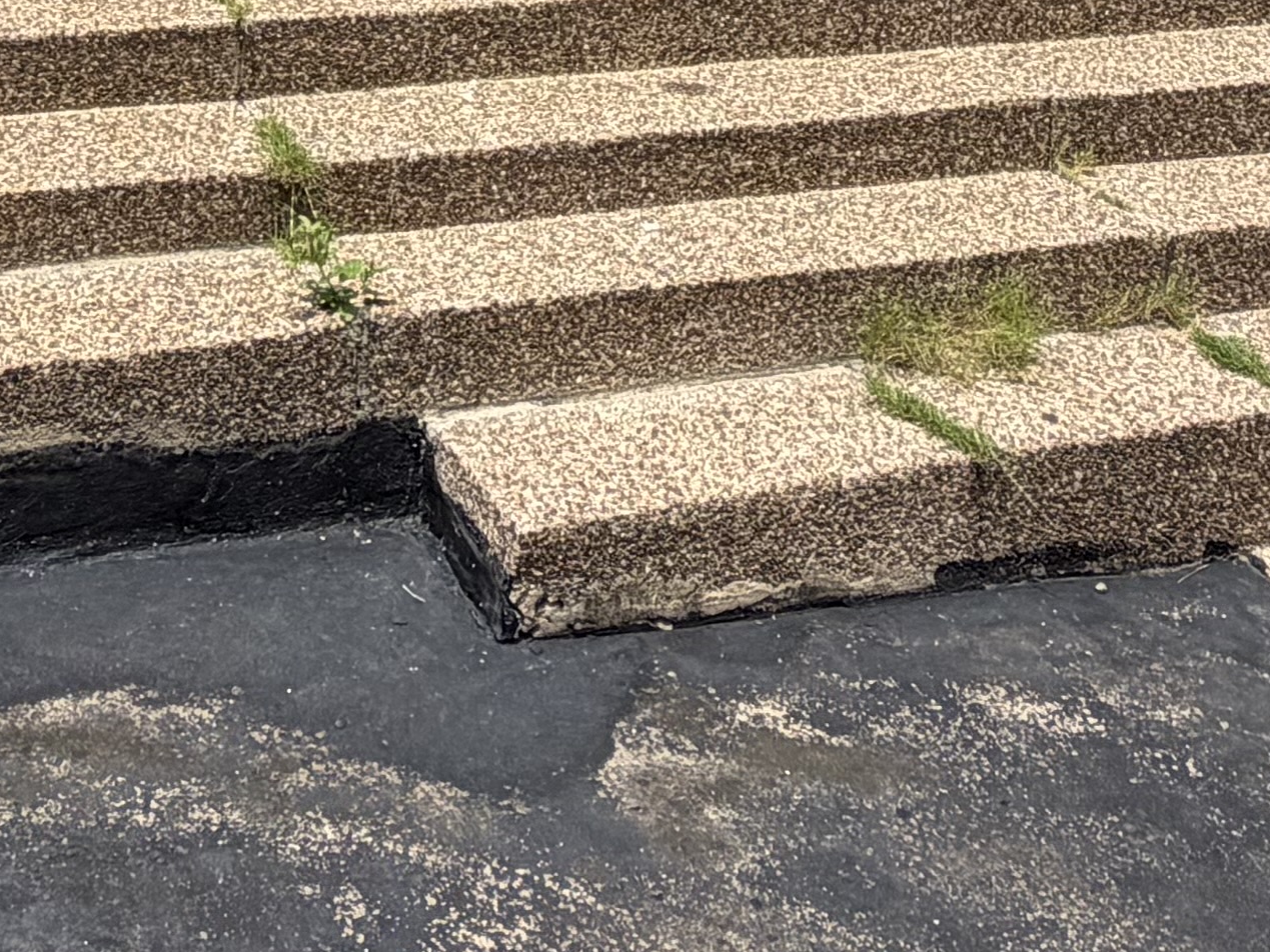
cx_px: 436
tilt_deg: +3.1
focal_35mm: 63
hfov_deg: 30.5
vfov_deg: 19.0
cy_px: -662
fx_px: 2312
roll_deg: +0.1
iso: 20
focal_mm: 2.22
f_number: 2.2
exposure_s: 1/841
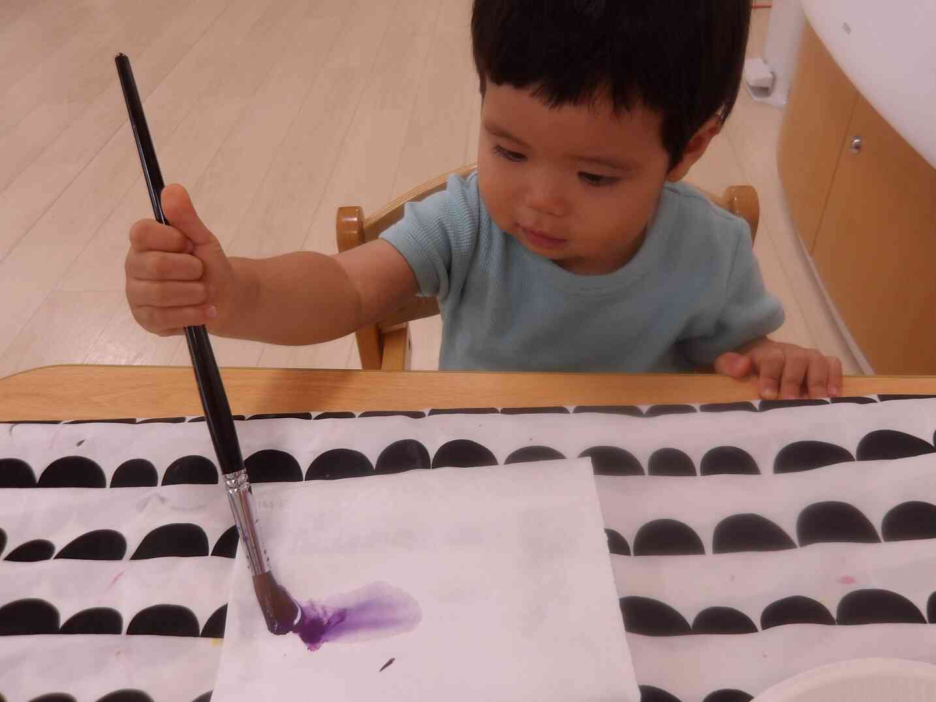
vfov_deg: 51.4
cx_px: 468
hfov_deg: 65.3
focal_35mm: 27
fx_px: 730
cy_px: 351
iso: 100
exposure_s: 1/58
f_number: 3
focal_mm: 4.9
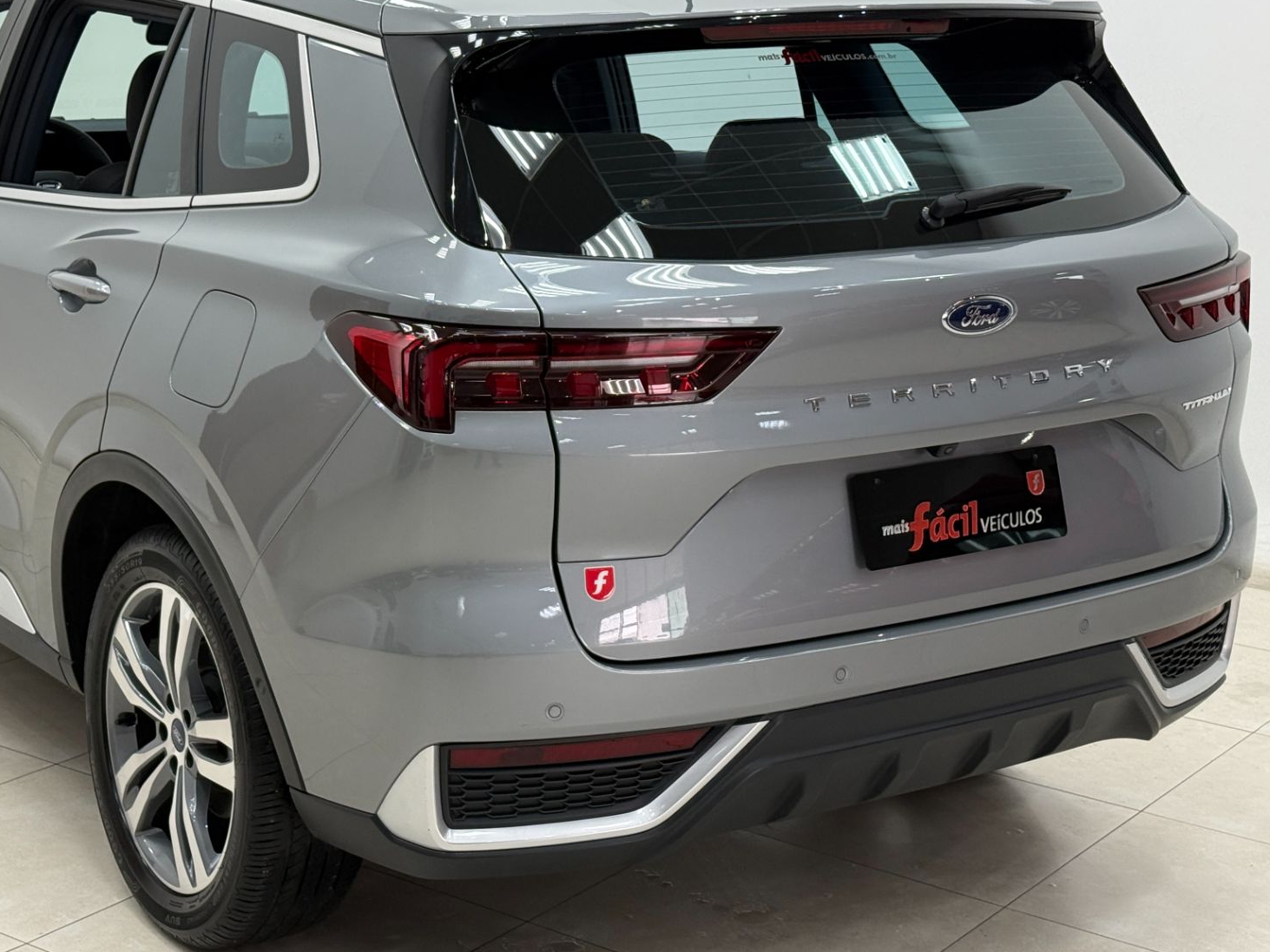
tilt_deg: -11.0
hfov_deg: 30.6
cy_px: 397
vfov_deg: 23.3
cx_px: 469
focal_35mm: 63
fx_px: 2311
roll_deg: -0.9
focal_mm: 6.76
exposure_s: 1/120
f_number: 1.78
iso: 250
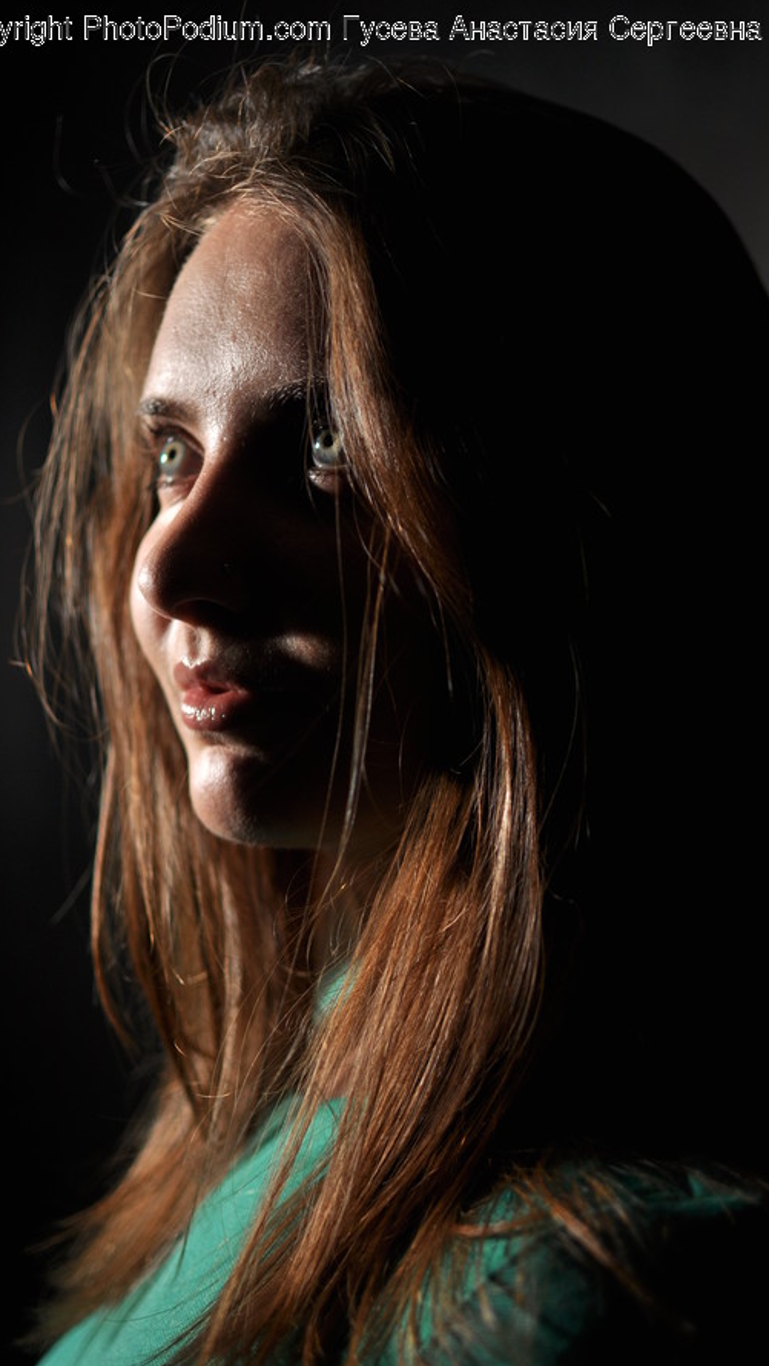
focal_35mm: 56
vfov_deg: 37.5
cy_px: 683
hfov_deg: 21.6
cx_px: 401
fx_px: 2012
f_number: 1.8
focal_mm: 35
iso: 200
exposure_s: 1/320
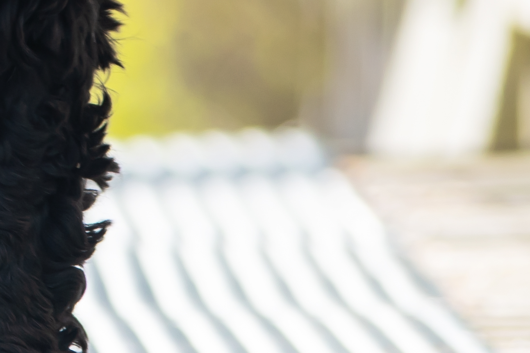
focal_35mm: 1107
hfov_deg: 1.9
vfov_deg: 1.2
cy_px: -438
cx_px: -730
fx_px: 16296
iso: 100
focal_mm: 180
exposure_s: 1/250
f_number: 4
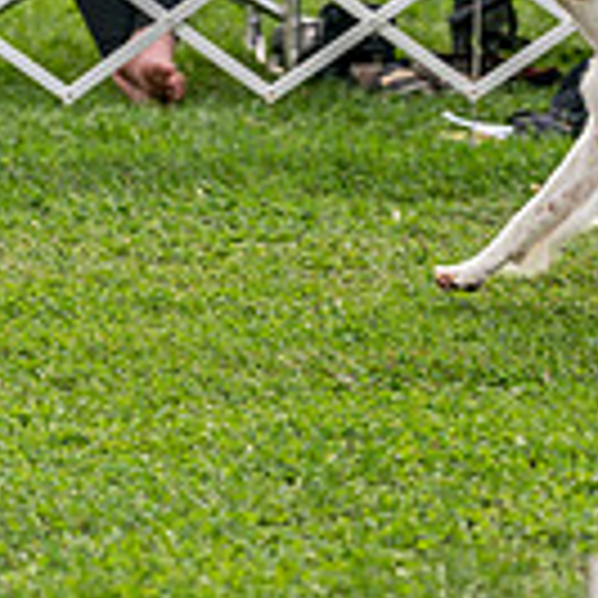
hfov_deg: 2.8
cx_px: 715
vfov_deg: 2.8
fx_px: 12215
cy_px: -254
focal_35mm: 625
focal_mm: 168
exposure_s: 1/1250
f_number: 3.5
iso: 250
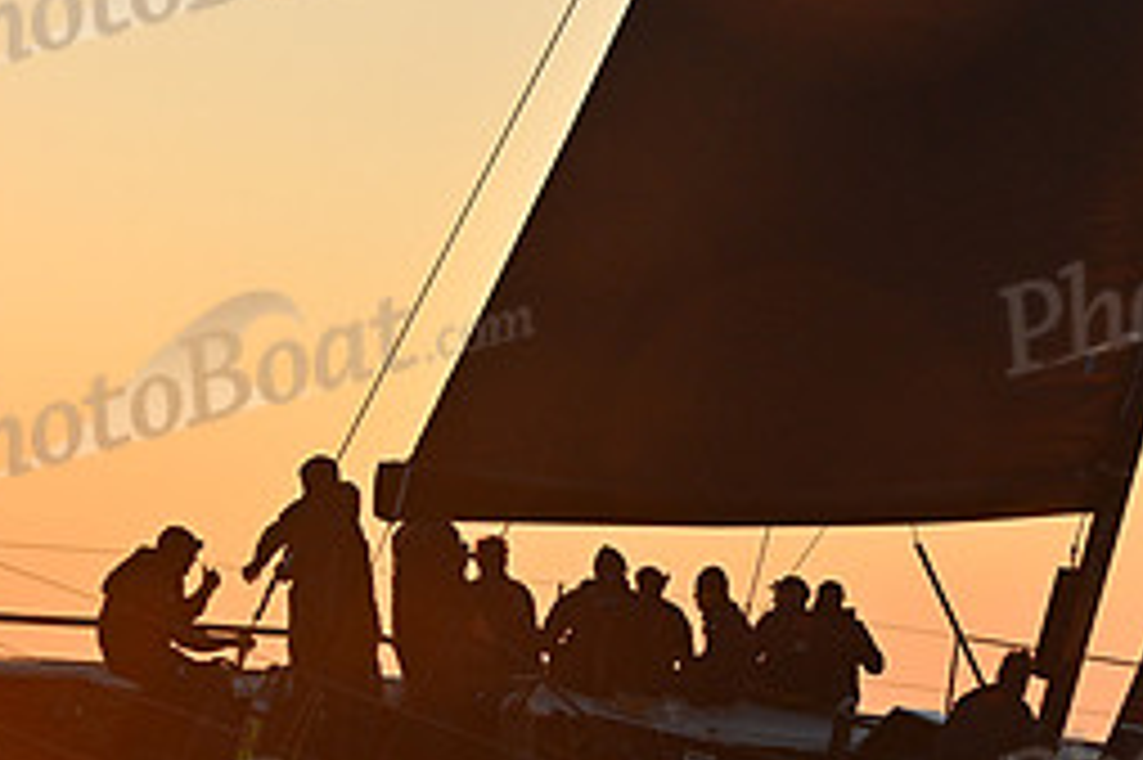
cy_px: 555
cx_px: 770
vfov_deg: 8.6
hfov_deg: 12.8
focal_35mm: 160
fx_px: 5077
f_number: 9
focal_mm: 70
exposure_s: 1/640
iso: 800
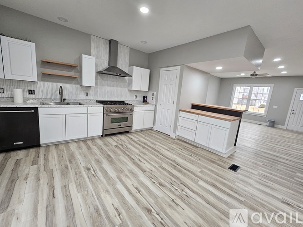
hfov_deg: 106.2
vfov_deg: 89.9
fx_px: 114
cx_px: 152
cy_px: 114
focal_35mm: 13
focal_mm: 2.2
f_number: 2.2
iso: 200
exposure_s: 1/60
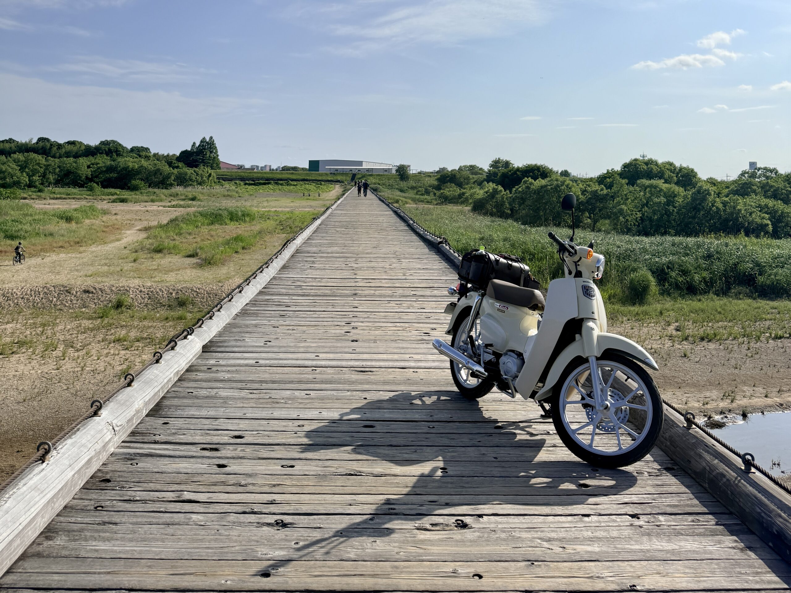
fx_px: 548
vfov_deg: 56.8
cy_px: 296
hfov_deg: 71.6
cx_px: 396
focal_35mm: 24
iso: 125
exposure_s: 1/6173
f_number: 1.78
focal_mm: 6.76
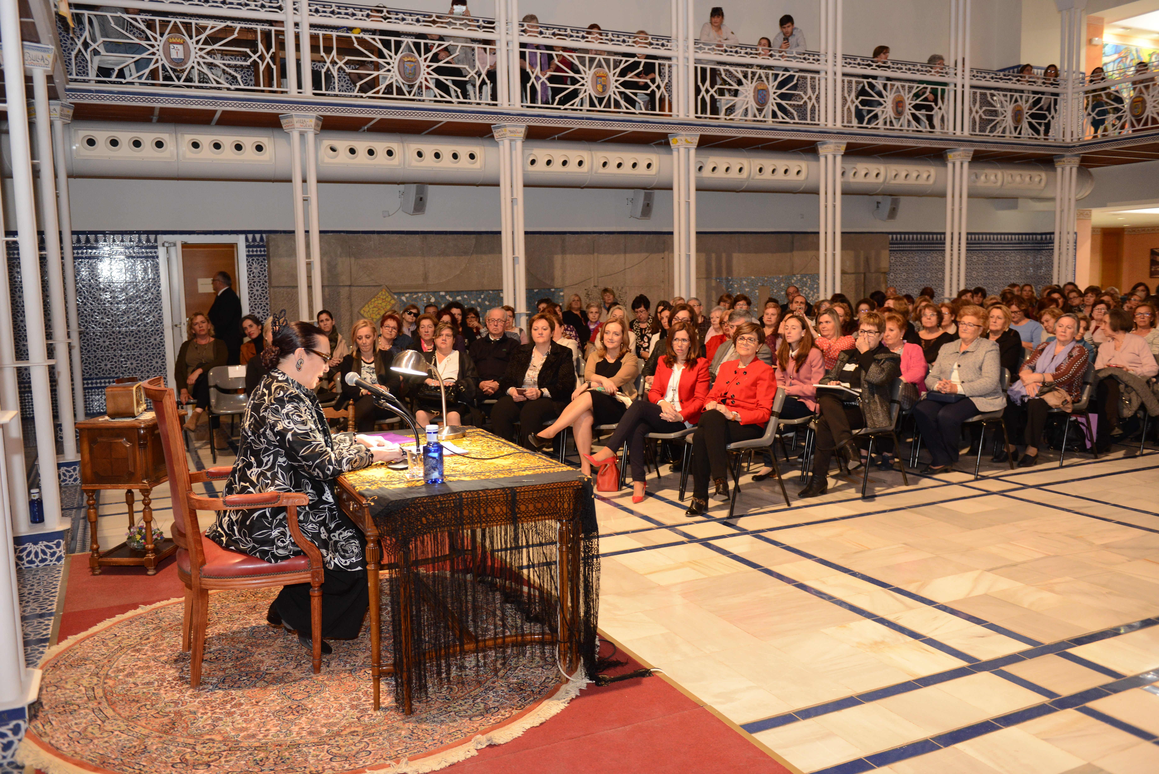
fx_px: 998
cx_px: 580
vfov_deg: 42.4
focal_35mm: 31
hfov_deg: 60.3
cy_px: 387
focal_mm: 31
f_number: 3.2
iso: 1600
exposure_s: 1/60
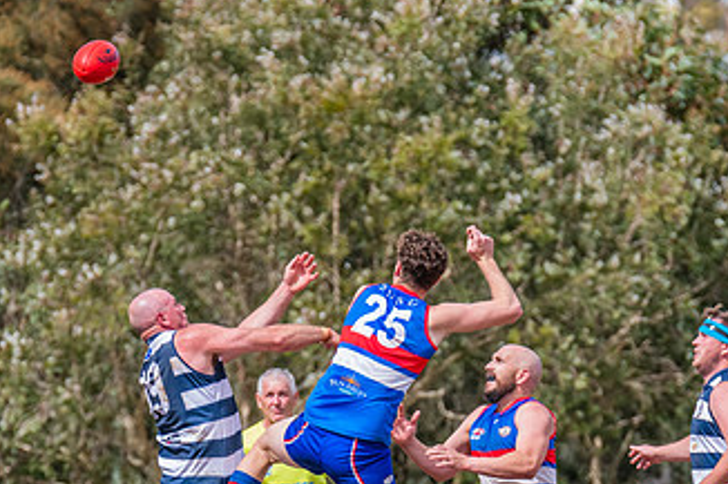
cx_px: 286
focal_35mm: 696
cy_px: 384
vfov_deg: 2.0
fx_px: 14067
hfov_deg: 3.0
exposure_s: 1/2000
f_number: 8
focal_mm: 360
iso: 800
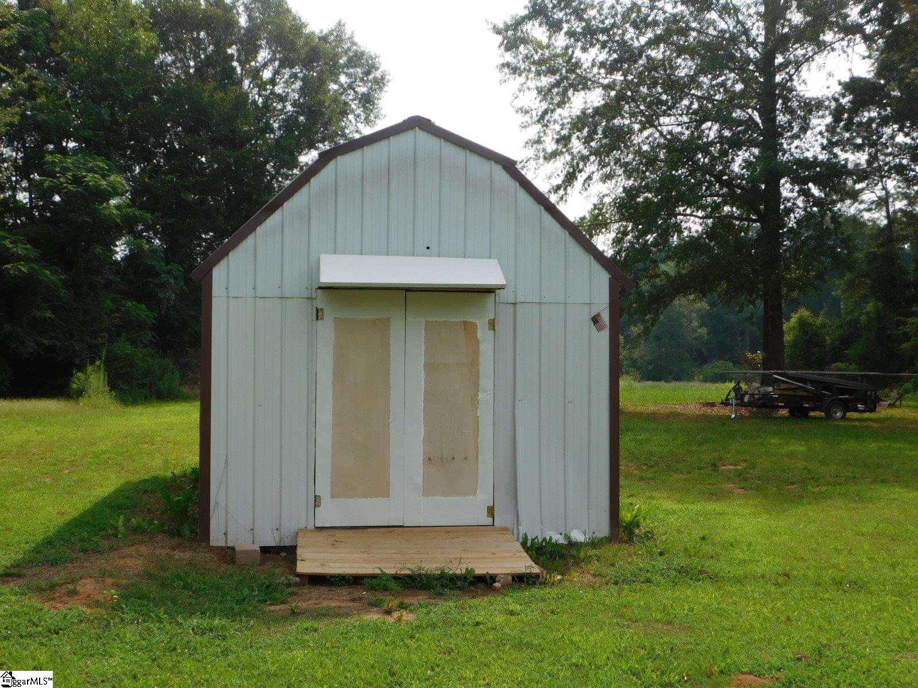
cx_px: 459
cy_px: 344
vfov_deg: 36.0
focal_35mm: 40
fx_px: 1061
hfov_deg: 46.8
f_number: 3.6
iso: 125
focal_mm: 7.1
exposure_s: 1/1000
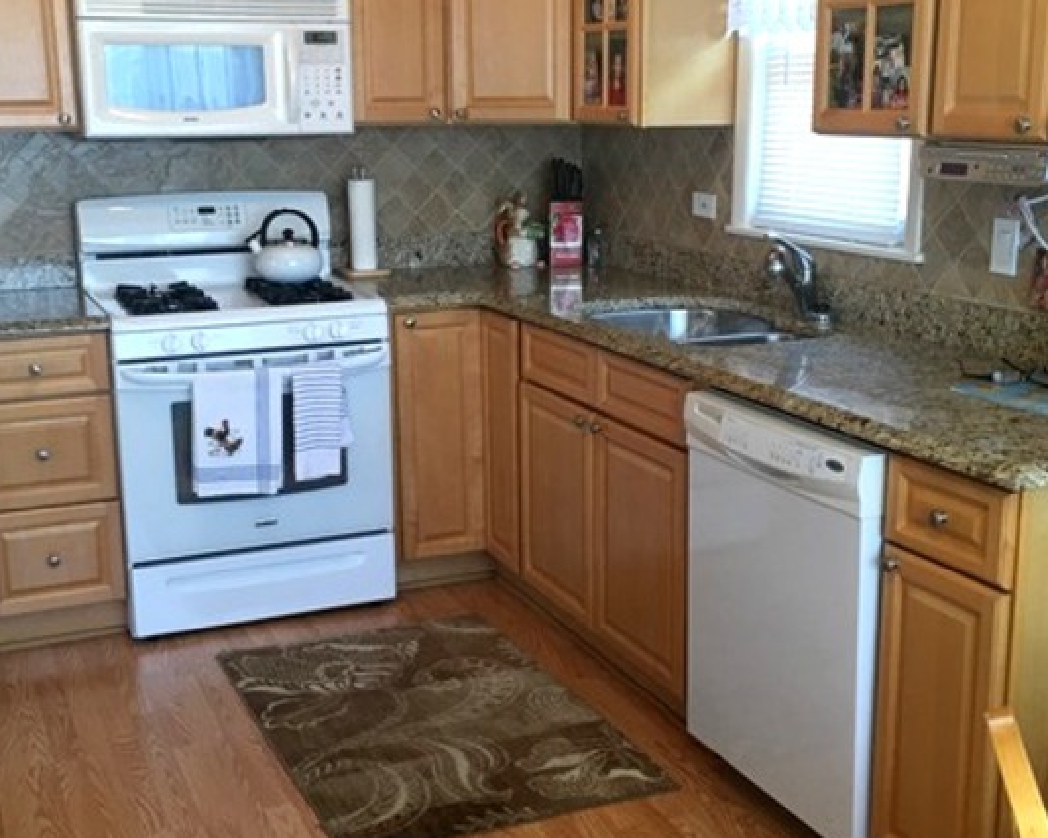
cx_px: 484
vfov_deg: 43.3
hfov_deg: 52.8
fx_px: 1054
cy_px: 439
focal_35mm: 34
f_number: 2.2
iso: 40
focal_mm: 4.15
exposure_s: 1/30
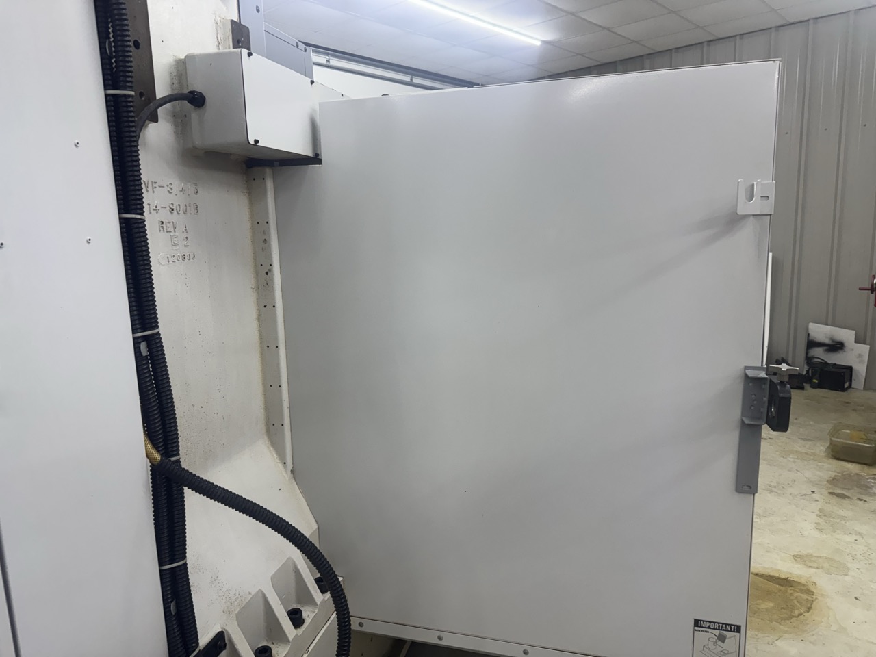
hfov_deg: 71.6
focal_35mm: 24
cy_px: 328
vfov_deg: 56.8
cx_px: 438
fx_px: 607
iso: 125
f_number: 1.78
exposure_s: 1/120
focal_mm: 6.76
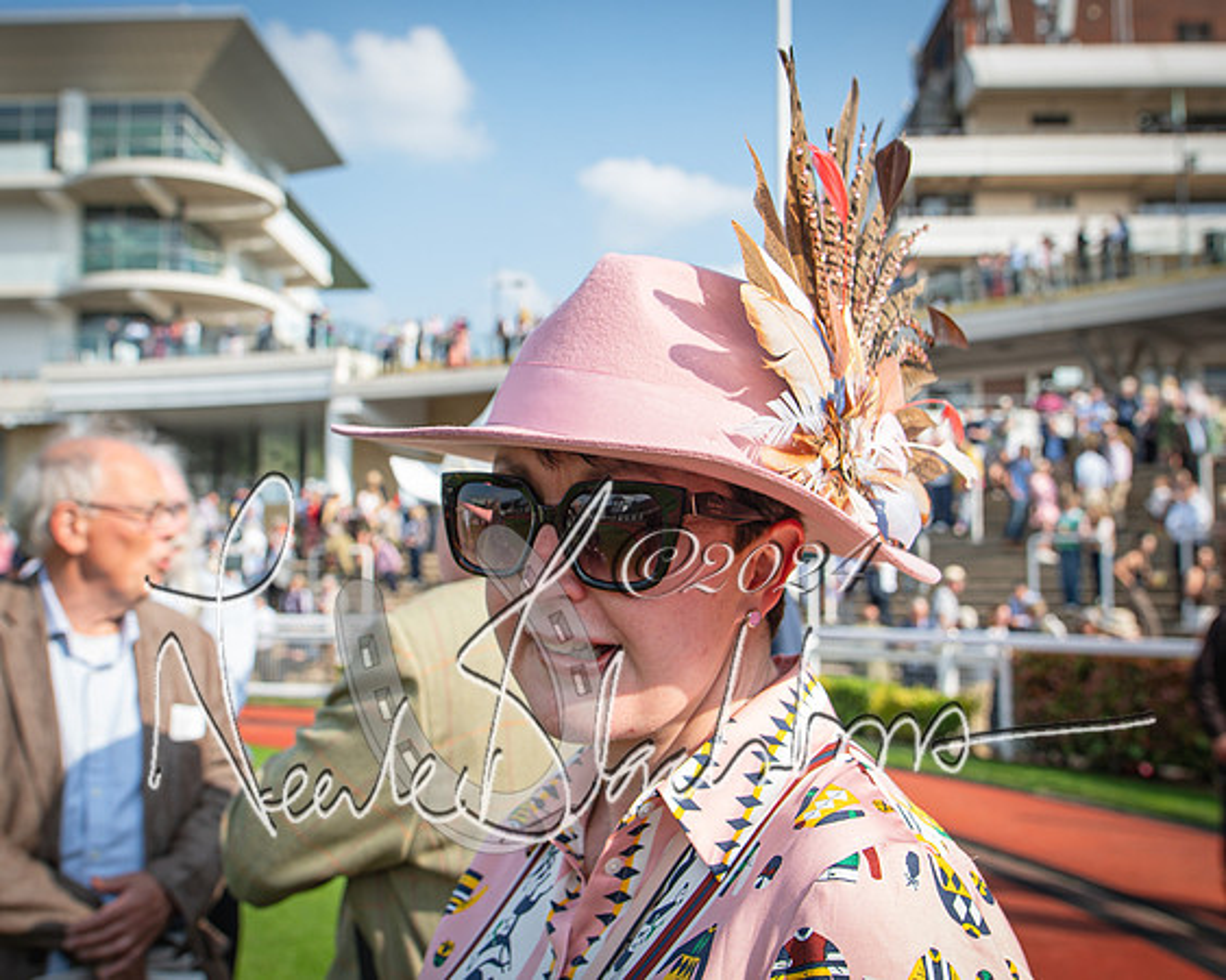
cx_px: 575
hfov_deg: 52.1
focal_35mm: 35
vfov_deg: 42.7
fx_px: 1254
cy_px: 487
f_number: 4
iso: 80
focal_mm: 20
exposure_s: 1/500
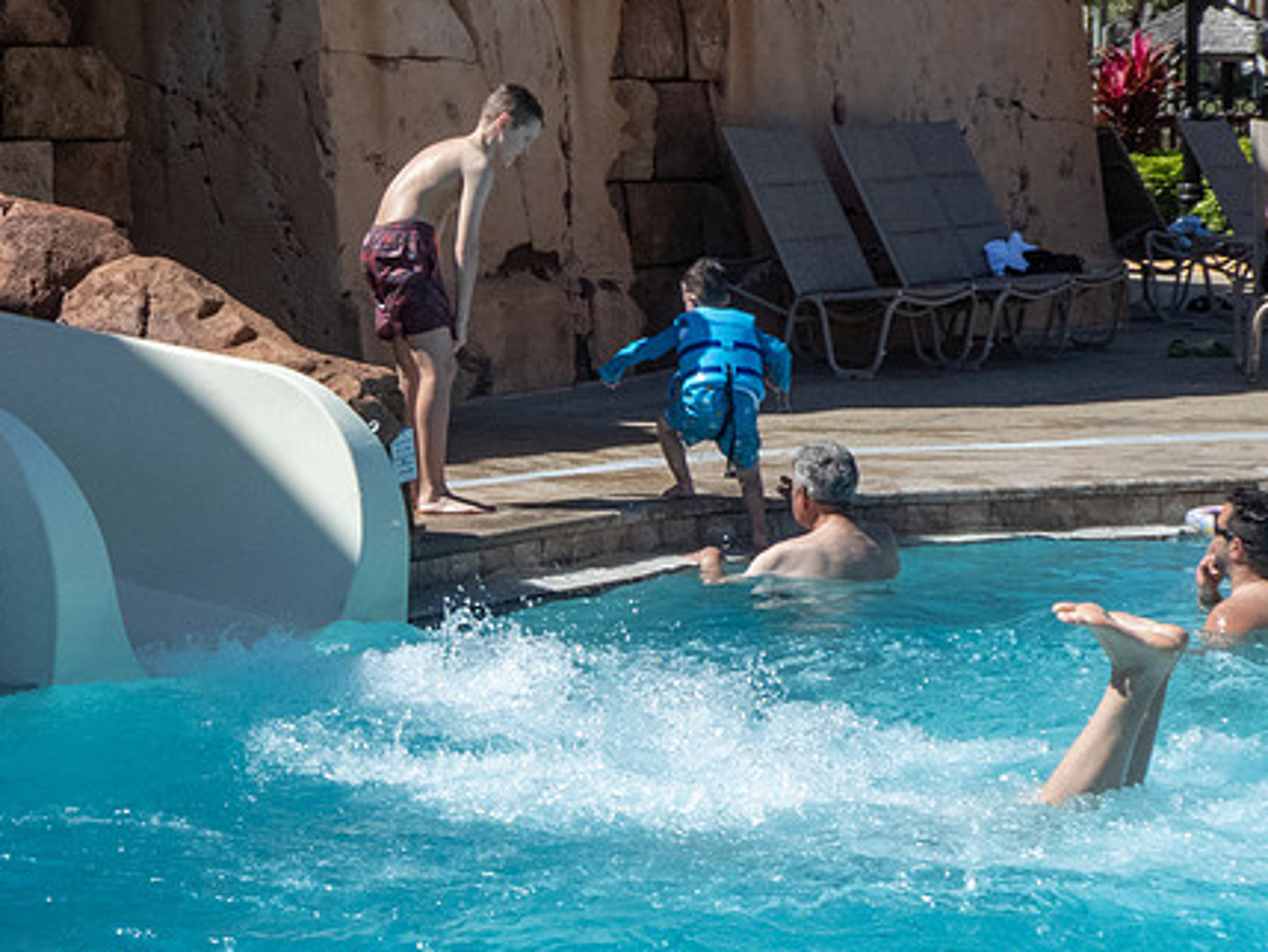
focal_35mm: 91
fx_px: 3334
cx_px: 154
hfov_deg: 21.1
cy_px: 505
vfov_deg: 16.2
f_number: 5.6
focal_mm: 7.8
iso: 80
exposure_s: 1/500
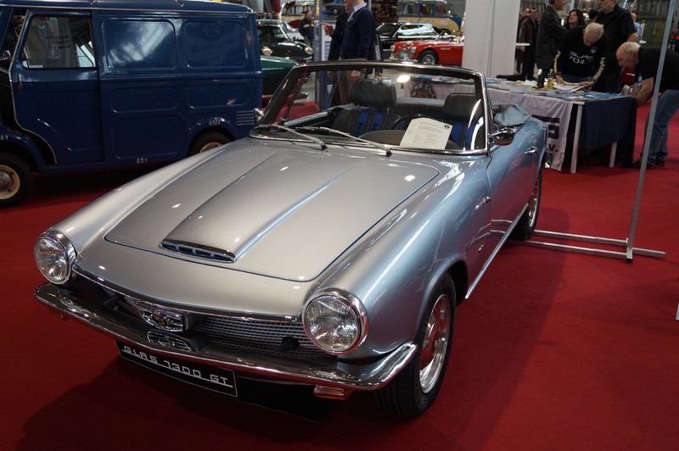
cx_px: 340
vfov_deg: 39.9
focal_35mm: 33
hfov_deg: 57.3
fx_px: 622
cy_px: 226
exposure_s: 1/160
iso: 1600
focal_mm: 22
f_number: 4
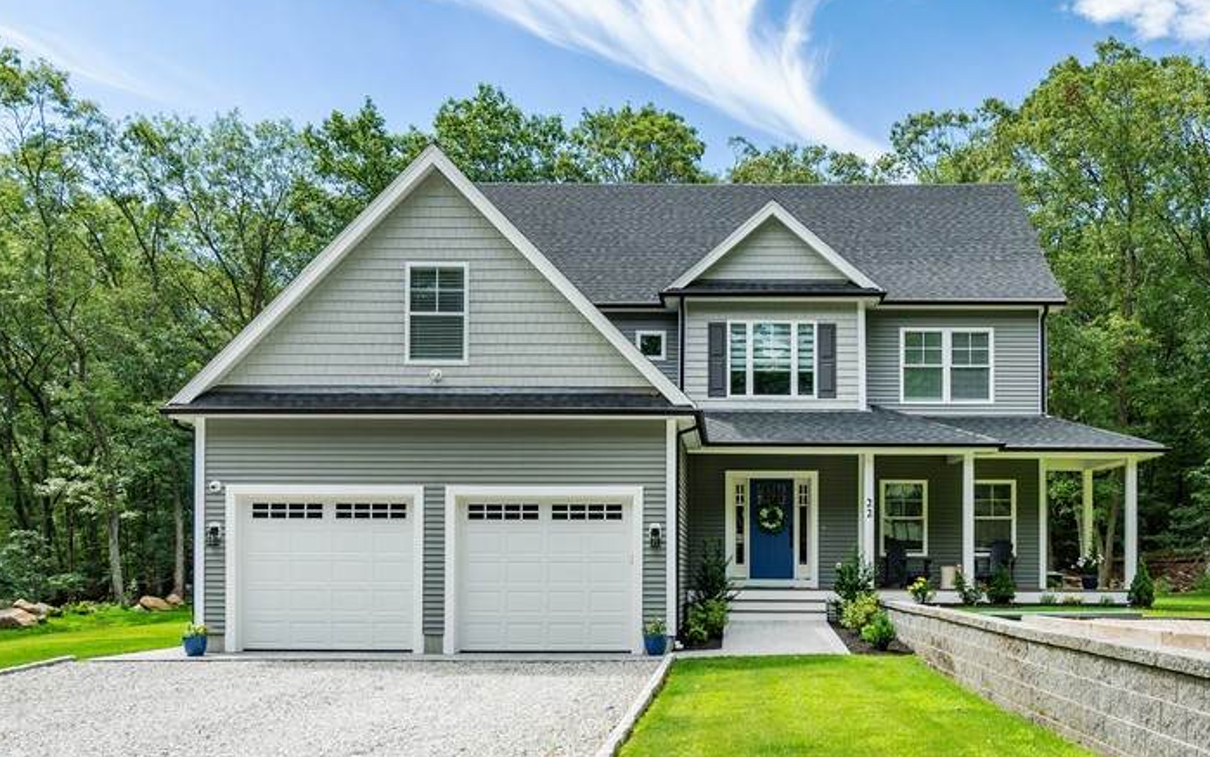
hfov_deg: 50.8
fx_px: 1253
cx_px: 786
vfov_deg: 33.3
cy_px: 499
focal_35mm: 38
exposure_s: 1/160
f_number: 6.3
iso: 100
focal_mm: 24
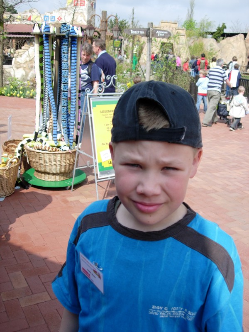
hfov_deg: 37.7
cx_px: 124
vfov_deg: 49.0
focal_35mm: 38
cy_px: 166
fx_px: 364
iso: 64
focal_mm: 7.8
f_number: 2.8
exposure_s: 1/939
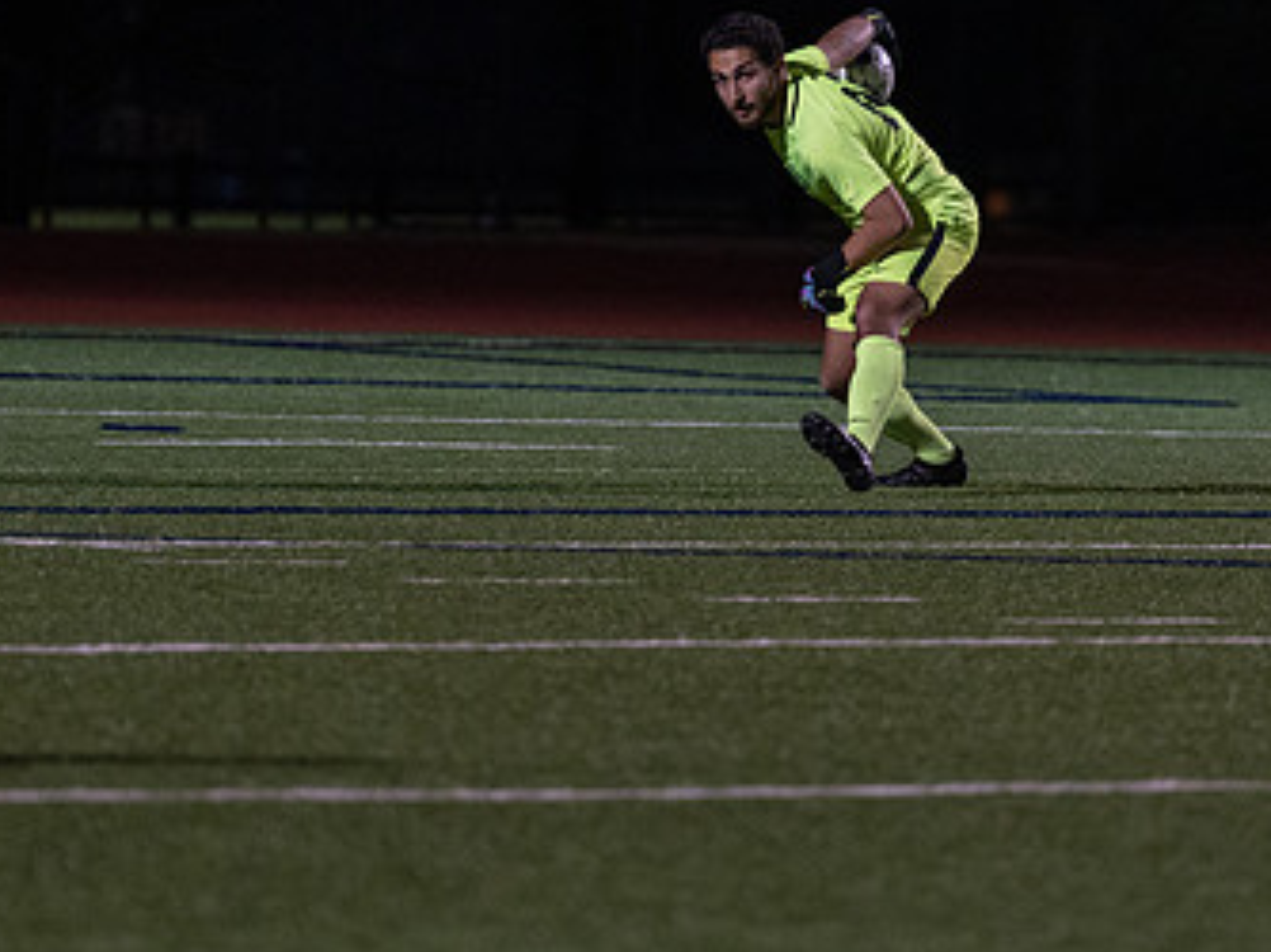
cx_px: 747
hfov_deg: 4.0
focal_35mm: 496
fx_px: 18199
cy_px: 176
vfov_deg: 3.0
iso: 2500
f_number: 2.8
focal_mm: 200
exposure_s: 1/1000
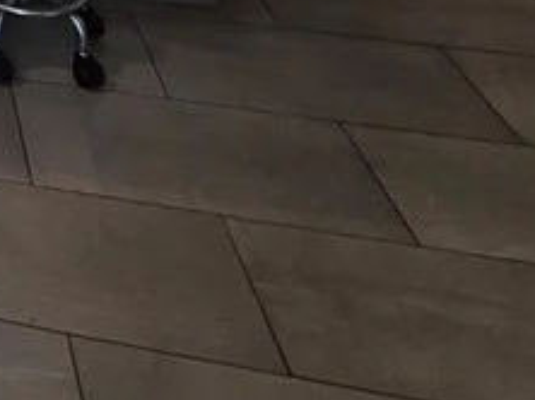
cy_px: -424
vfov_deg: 17.1
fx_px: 926
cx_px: -422
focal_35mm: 60
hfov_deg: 21.4
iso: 200
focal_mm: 2.2
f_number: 2.2
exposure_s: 1/120
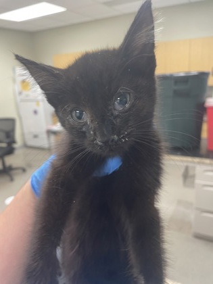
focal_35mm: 26
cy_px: 142
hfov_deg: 53.1
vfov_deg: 67.3
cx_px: 106
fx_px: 213
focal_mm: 4.2
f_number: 1.6
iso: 125
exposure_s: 1/60
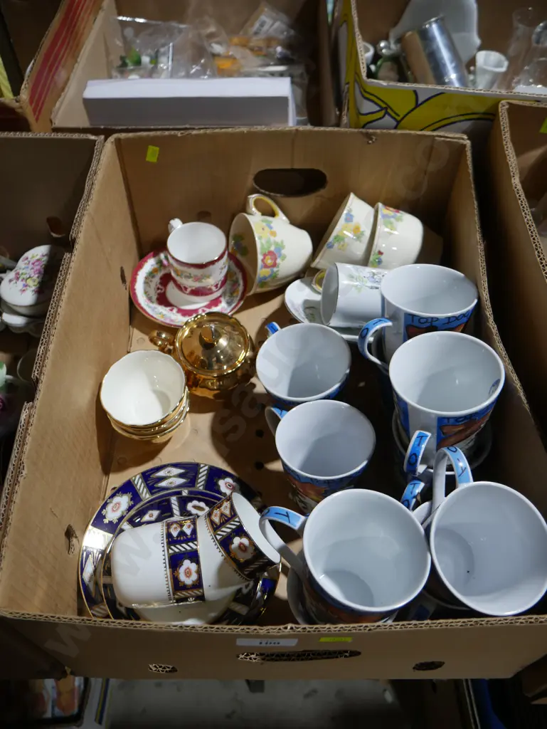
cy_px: 364
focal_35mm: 30
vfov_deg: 59.9
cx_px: 274
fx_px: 632
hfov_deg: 46.8
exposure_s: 1/80
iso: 200
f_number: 3.6
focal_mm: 15
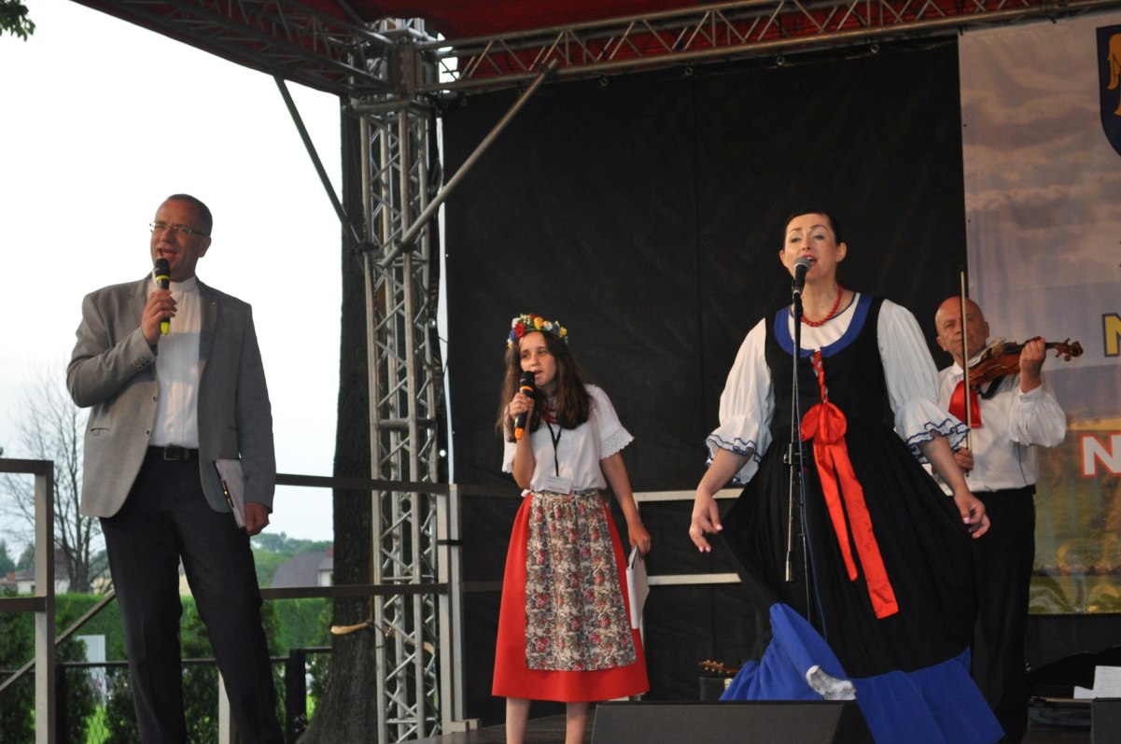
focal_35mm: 72
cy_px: 372
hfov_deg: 28.1
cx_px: 560
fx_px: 2239
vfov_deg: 18.9
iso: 800
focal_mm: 48
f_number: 5.6
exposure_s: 1/100
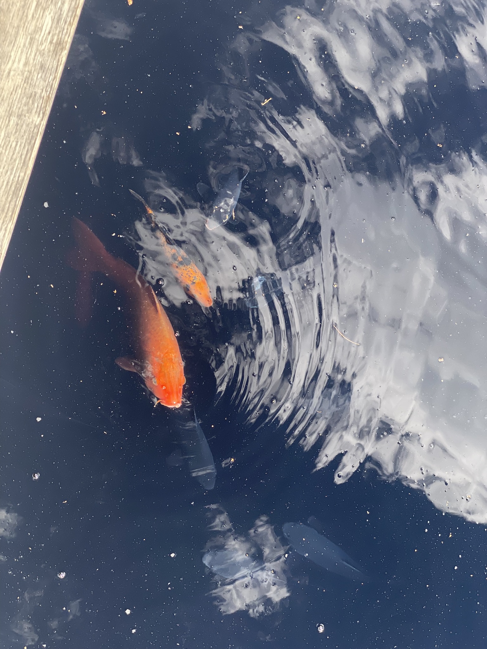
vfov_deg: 36.8
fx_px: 975
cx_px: 244
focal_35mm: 52
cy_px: 324
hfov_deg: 28.0
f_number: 2
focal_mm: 6
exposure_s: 1/239
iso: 20
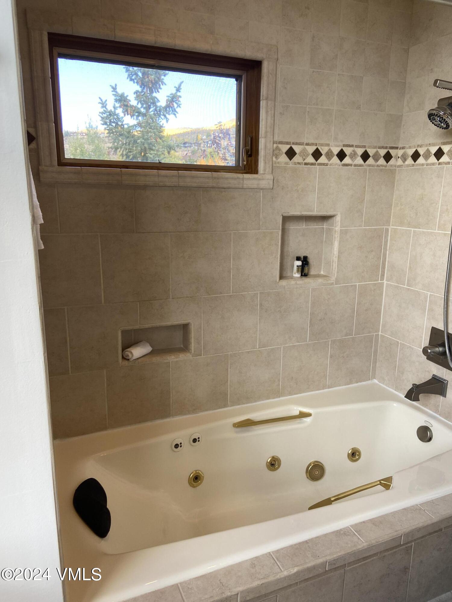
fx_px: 453
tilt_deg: -14.5
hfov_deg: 53.1
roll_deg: -0.8
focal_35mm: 26
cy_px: 301
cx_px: 226
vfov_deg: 67.3
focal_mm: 4.25
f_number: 1.8
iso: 50
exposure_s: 1/116
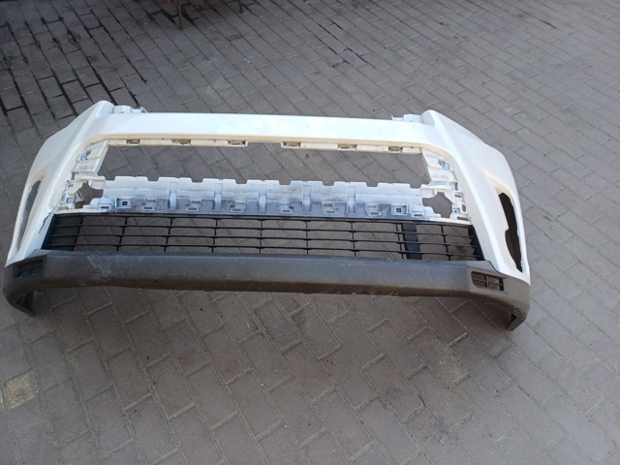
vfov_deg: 54.9
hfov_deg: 69.4
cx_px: 310
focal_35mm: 25
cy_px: 232
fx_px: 448
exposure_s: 1/165
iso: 50
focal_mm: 4.65
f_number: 1.8
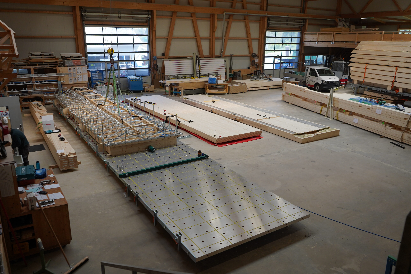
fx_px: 320
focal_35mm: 28
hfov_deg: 65.5
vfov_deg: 46.4
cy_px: 137
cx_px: 206
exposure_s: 1/400
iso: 800
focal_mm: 28
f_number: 5.6
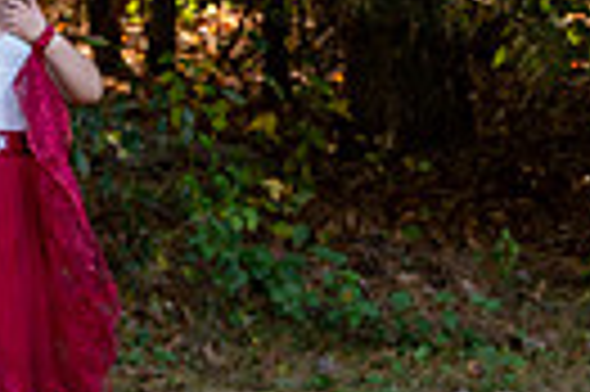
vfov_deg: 8.6
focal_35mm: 159
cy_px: 63
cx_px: -455
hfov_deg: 12.0
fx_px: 2603
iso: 900
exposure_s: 1/200
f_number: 4.5
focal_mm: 36
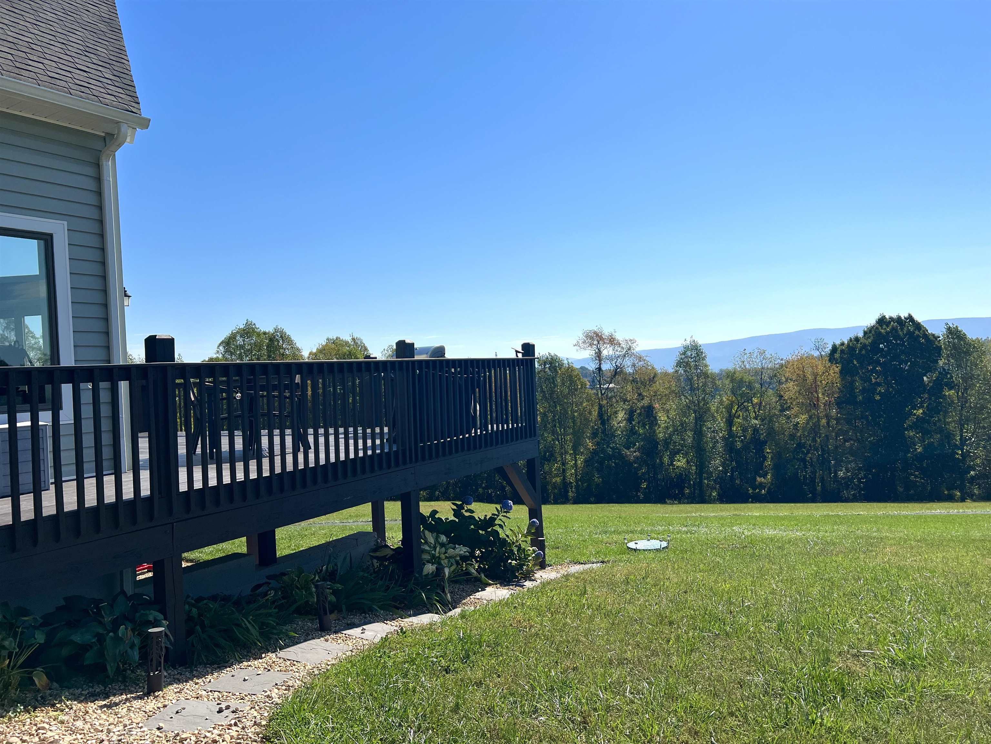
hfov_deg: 67.3
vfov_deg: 53.1
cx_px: 496
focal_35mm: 26
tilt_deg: +1.1
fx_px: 744
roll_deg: +4.0
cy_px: 372
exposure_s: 1/8696
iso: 50
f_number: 1.5
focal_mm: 5.7
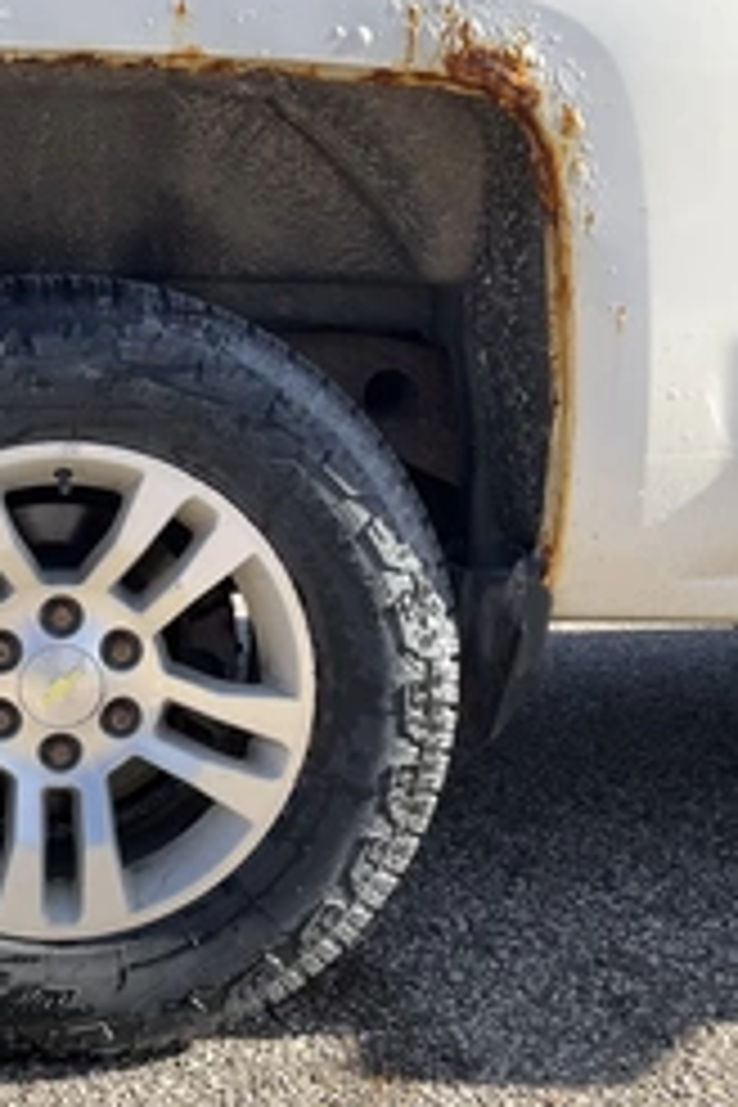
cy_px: 572
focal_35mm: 49
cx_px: 94
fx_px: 1507
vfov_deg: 40.3
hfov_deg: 26.7
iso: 25
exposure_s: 1/606
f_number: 1.8
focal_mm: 3
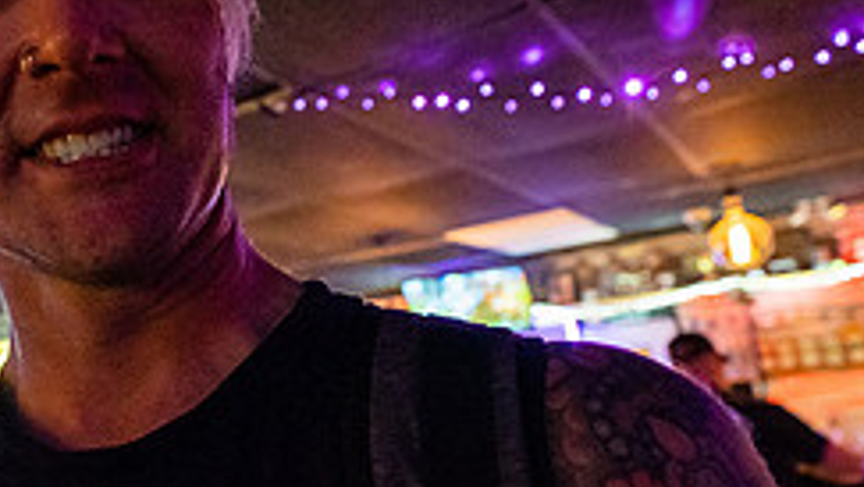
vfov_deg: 33.8
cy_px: 229
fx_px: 802
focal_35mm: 35
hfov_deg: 51.5
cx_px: 124
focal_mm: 14
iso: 3200
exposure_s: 1/125
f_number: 2.8
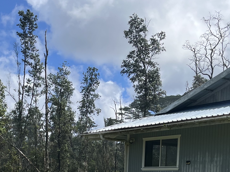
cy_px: 204
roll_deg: -1.9
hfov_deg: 26.8
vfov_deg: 19.3
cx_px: 71
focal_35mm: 72
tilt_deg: -2.8
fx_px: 478
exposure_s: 1/3311
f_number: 1.6
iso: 50
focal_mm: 5.1
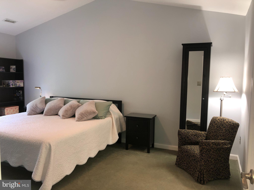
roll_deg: -0.6
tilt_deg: -5.1
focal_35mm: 28
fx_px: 205
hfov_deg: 63.4
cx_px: 127
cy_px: 95
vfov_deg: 49.7
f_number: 1.8
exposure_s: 1/20
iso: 40
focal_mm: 3.99
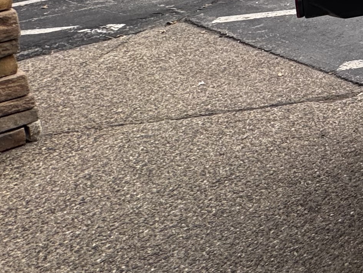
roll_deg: +1.0
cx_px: 758
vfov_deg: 21.2
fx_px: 629
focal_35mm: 60
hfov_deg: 18.2
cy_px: -117
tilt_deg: -10.2
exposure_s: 1/263
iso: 40
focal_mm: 2.22
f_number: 2.2
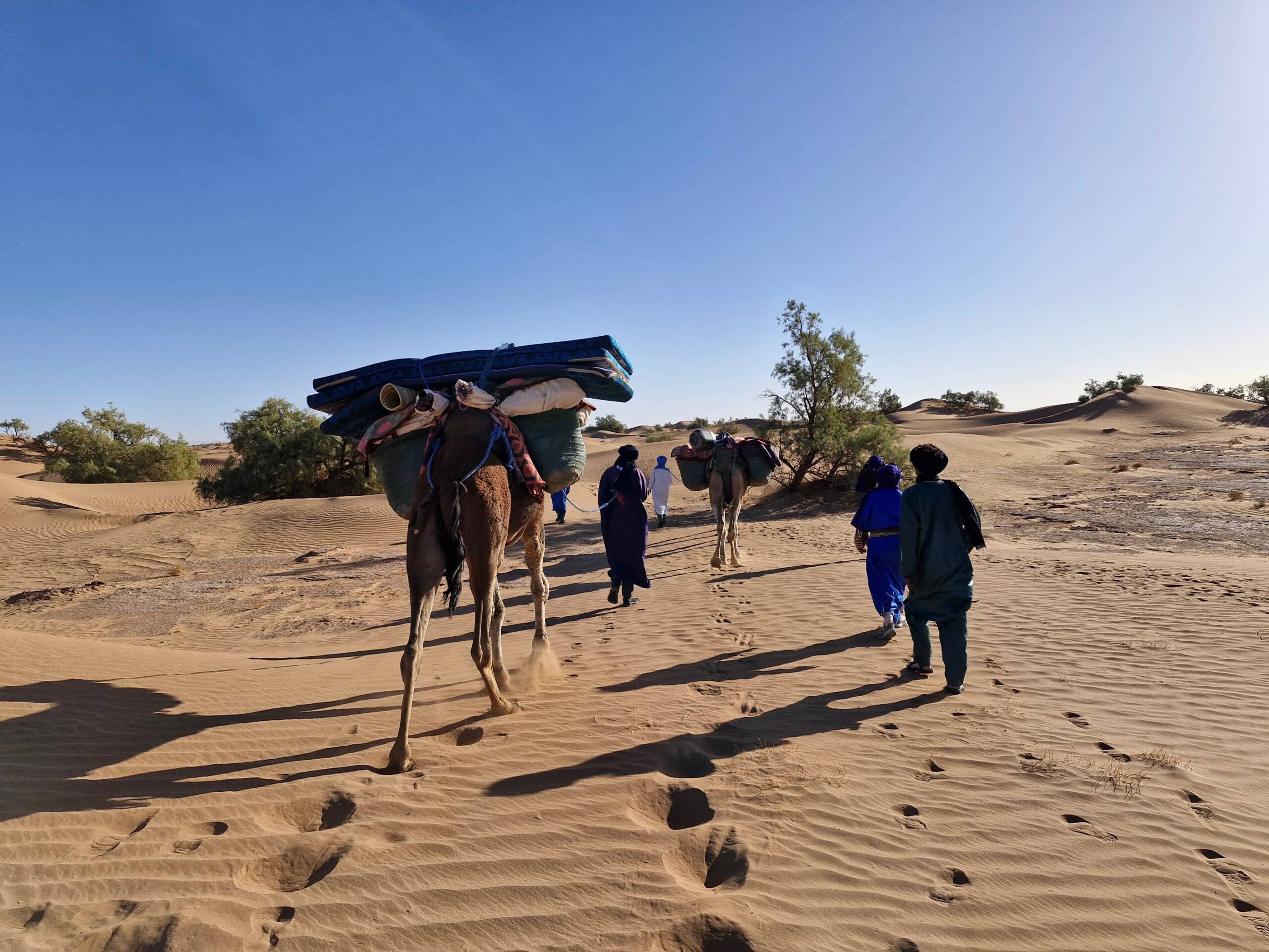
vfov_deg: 58.9
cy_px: 476
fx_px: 843
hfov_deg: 73.9
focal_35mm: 23
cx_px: 634
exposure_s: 1/2728
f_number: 1.8
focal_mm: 5.54
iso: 50
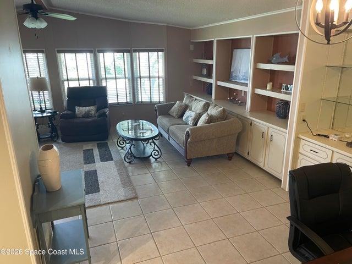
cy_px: 132
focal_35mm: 26
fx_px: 264
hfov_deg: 67.3
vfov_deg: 53.1
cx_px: 176
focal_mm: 4.2
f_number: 1.6
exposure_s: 1/60
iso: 200
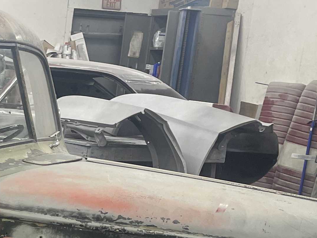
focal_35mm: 97
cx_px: -93
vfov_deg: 14.4
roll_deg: -3.6
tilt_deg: -17.8
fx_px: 888
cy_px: 335
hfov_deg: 18.8
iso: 80
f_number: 1.6
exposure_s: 1/60
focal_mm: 4.2
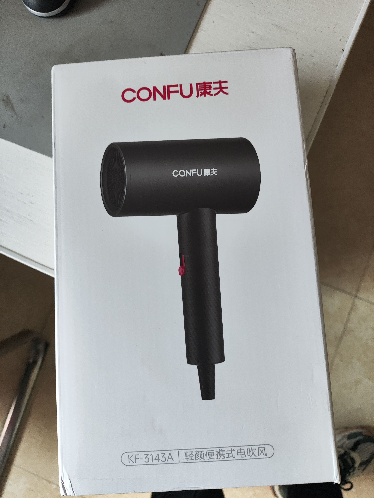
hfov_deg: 56.9
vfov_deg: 71.6
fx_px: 345
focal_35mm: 24
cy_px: 249
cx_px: 187
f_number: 1.8
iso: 146
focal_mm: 4.68
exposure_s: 1/50
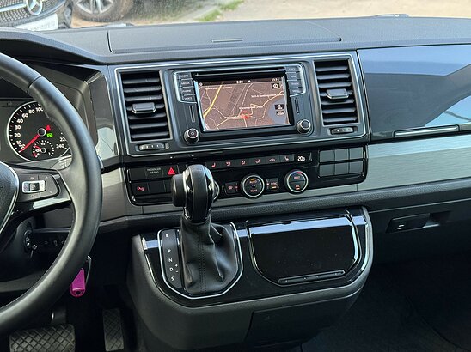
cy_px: 176
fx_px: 653
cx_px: 236
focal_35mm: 48
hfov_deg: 39.7
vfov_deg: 30.2
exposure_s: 1/40
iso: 500
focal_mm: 6.76
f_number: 1.78
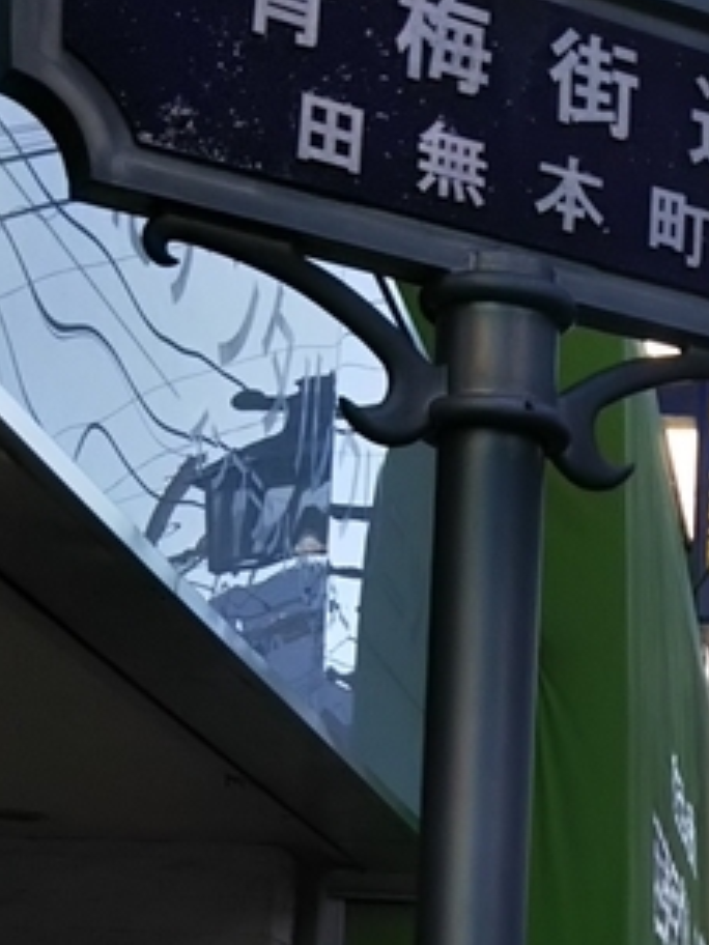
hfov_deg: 14.3
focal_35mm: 101
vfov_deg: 18.6
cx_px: 818
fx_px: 2758
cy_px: 1076
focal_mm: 4
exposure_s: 1/484
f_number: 2.2
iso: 20
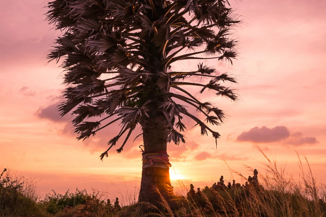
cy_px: 108
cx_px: 163
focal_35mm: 45
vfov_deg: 29.8
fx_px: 407
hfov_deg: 43.6
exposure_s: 1/80
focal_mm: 30
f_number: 8
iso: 100
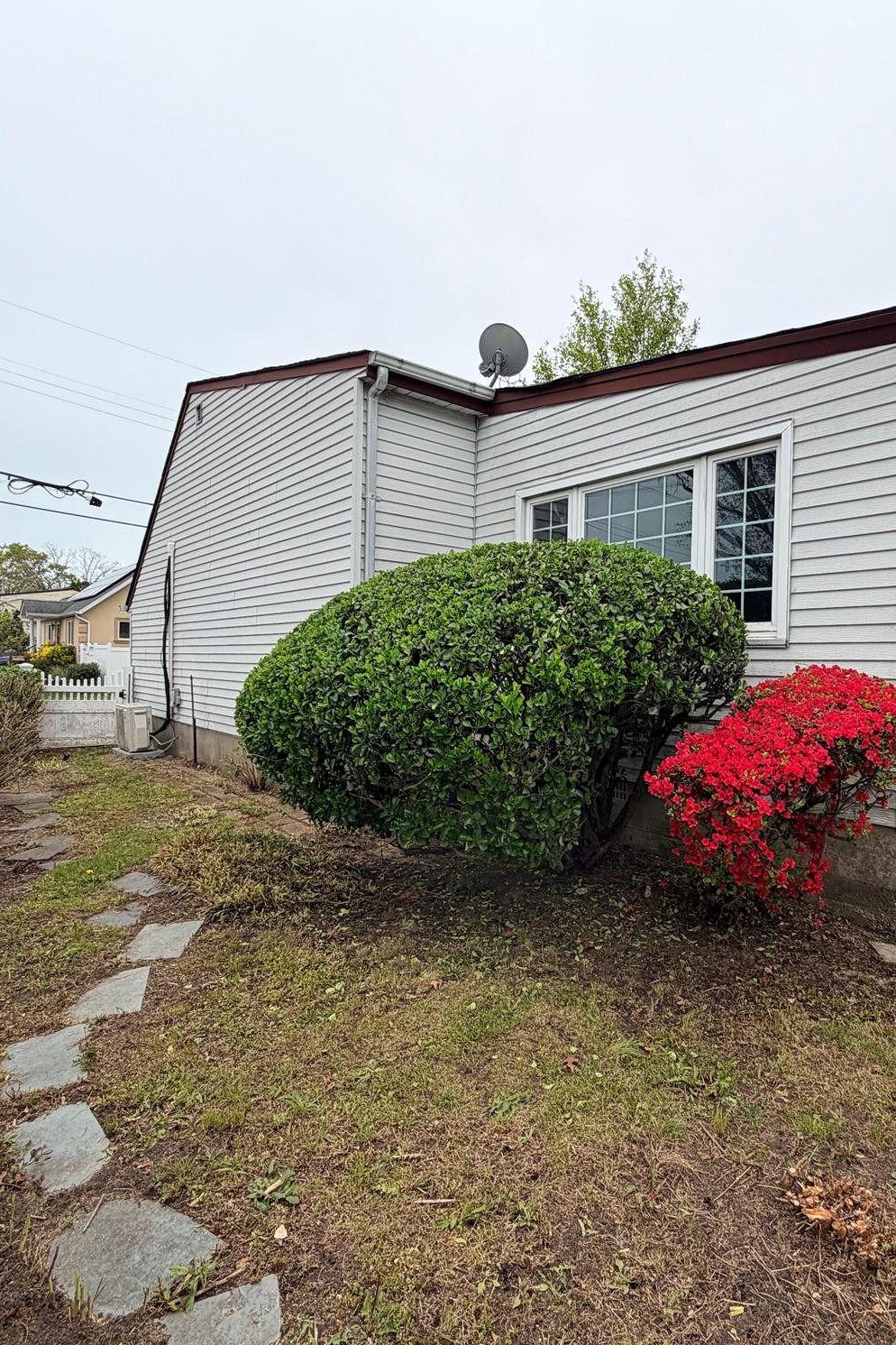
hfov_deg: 61.2
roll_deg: -1.1
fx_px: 747
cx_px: 551
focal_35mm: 20
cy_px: 677
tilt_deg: -1.3
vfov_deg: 84.0
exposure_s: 1/770
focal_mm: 2.22
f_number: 2.2
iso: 25
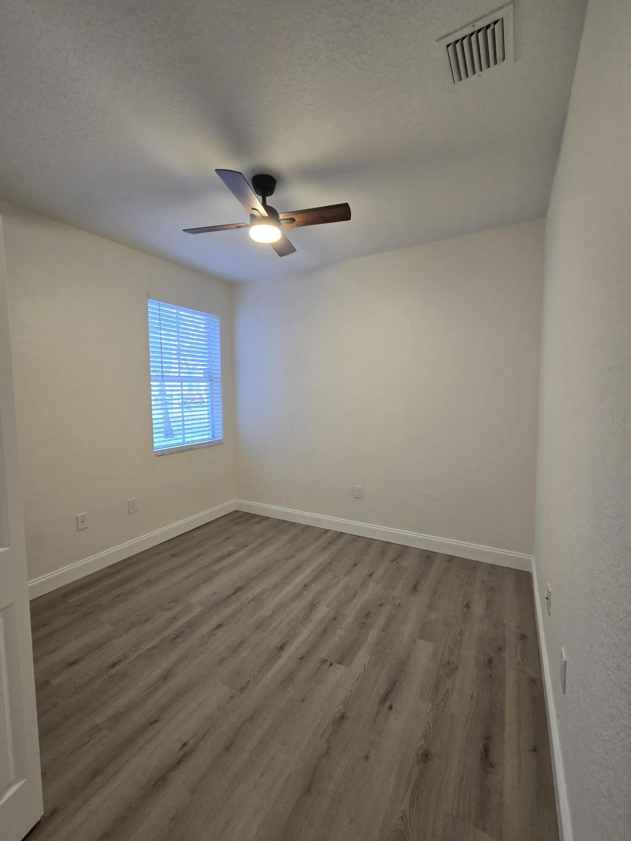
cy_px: 420
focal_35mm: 13
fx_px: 316
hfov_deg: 89.9
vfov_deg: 106.2
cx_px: 316
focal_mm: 2.2
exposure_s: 1/60
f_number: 2.2
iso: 125
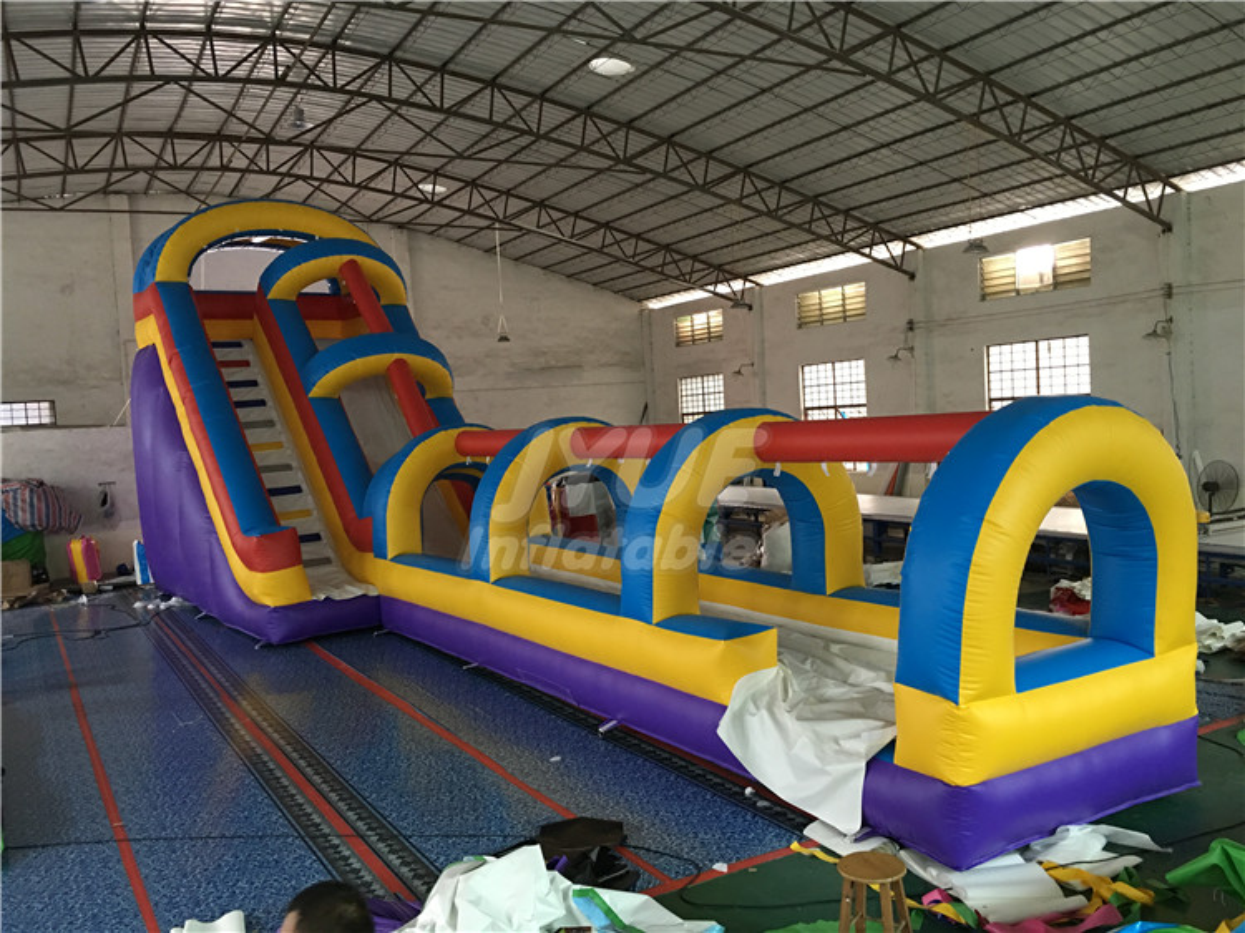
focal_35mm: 29
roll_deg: +3.2
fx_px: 1043
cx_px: 622
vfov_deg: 48.2
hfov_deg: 61.7
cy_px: 466
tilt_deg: -1.7
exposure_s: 1/10
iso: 100
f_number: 2.2
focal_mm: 4.15
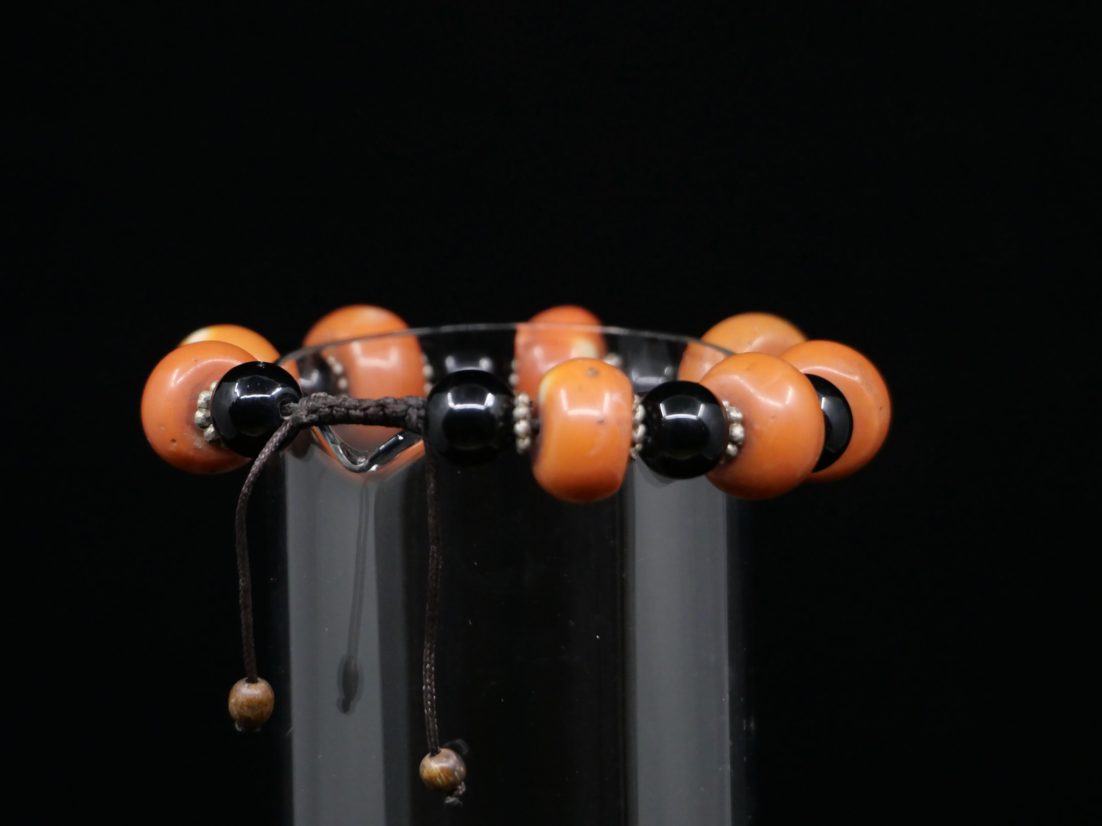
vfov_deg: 3.1
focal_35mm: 480
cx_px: 551
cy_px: 413
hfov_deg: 4.1
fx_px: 15281
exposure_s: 1/500
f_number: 6.4
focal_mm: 240
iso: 2500
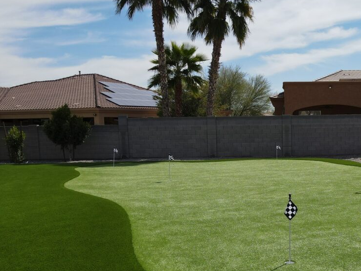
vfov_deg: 36.7
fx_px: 407
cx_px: 285
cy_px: 161
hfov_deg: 45.6
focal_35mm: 39
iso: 100
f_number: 2.8
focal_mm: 4.5
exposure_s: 1/1000
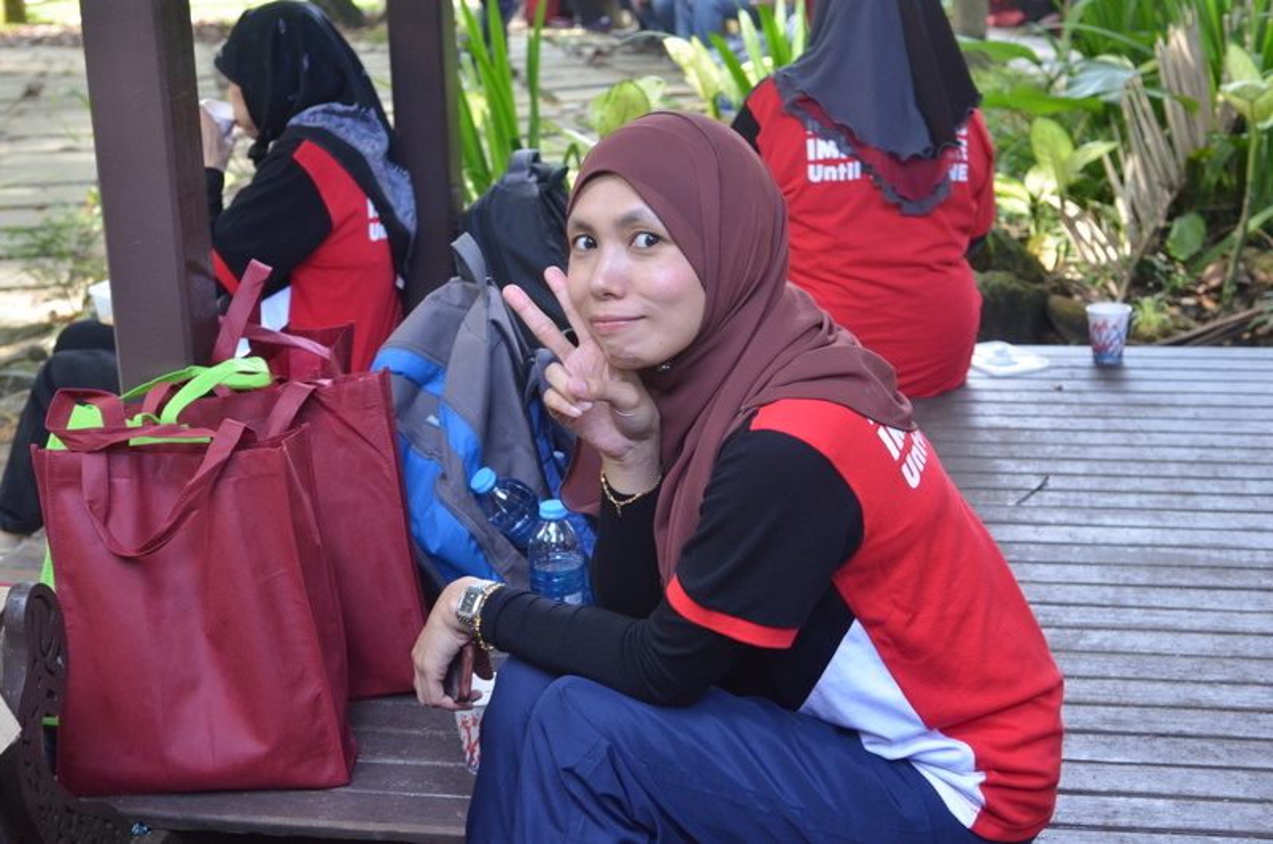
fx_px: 1853
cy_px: 422
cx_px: 636
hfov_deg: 37.9
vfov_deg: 25.6
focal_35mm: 52
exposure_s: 1/125
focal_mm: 35
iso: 1000
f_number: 4.5
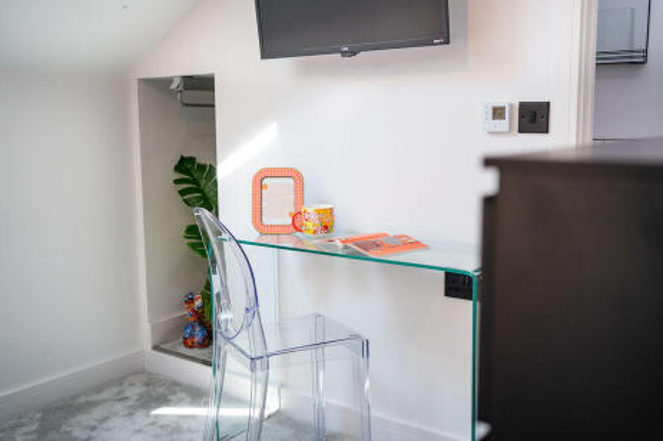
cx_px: 335
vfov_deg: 36.8
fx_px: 663
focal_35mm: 36
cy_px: 221
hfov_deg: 53.2
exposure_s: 1/250
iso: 500
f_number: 2.8
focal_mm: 35
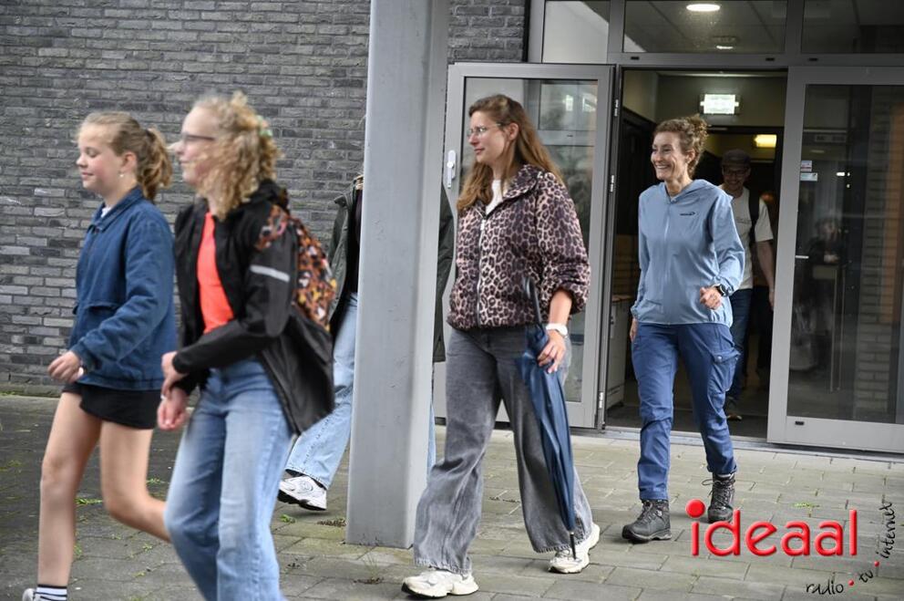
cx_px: 452
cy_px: 300
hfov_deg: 28.9
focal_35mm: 70
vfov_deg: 19.4
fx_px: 1756
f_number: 2.8
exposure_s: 1/200
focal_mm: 70
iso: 400
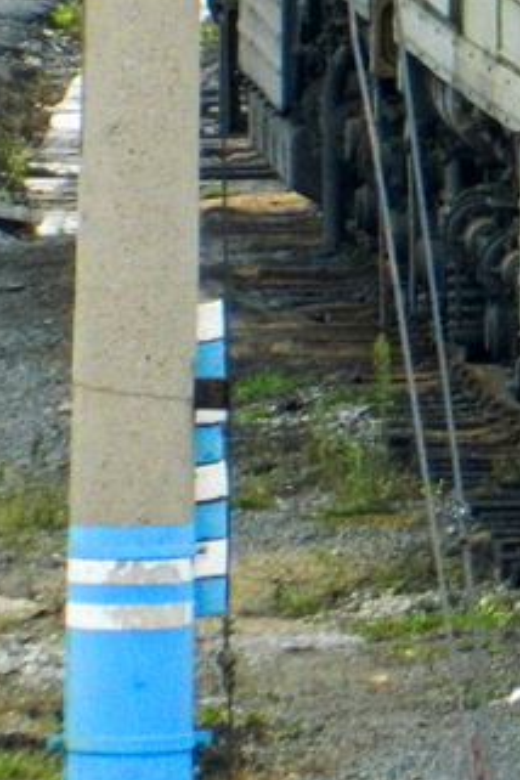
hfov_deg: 0.8
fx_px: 39149
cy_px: -119
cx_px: 1288
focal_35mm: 1807
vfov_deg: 1.1
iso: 400
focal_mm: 83.7
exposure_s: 1/60
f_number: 5.7
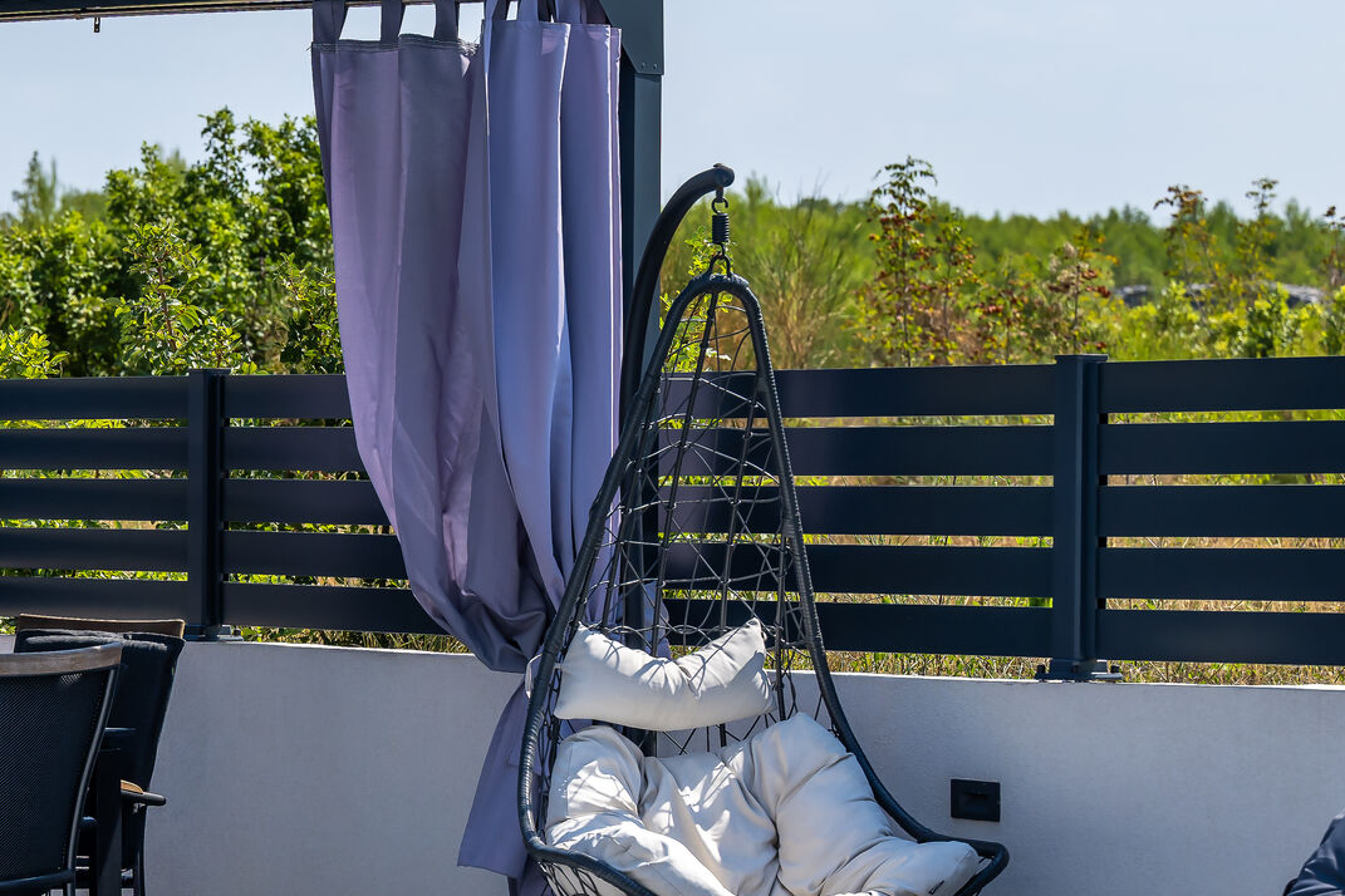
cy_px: 672
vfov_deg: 7.5
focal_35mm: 183
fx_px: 6837
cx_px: -321
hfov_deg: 11.0
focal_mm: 70
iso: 100
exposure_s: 1/1250
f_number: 4.5
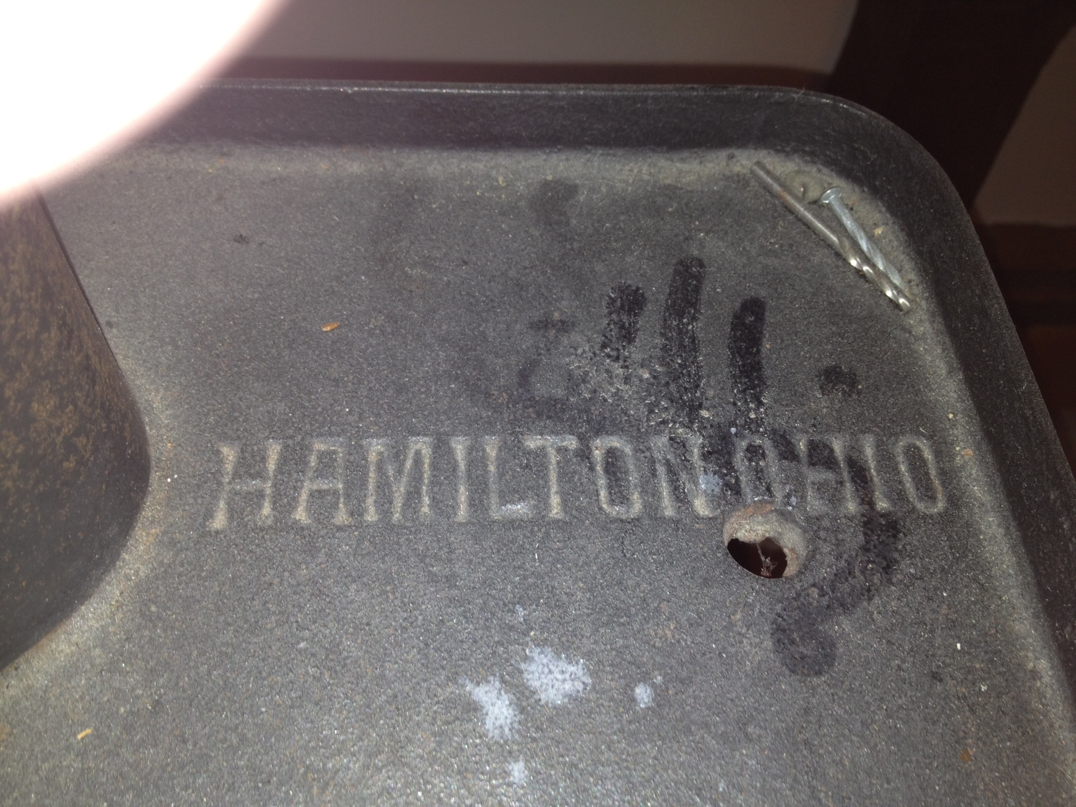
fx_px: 1088
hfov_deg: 52.6
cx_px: 538
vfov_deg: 40.7
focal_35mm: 35
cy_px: 404
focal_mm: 4.28
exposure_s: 1/28
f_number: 2.4
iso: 64
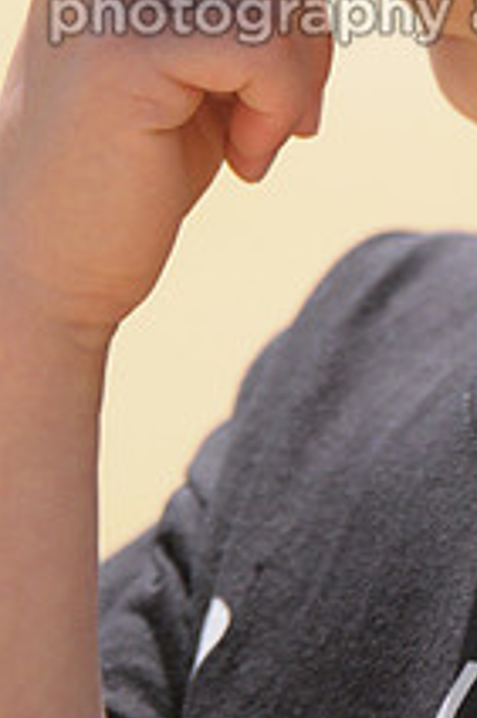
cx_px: 482
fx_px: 32626
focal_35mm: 1639
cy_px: -149
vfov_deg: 1.3
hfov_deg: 0.8
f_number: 4
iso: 640
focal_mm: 400
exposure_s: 1/3200
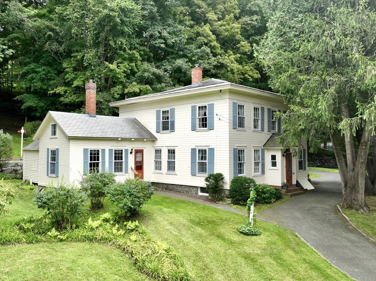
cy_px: 140
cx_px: 188
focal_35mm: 24
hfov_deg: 71.6
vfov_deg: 56.8
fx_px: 261
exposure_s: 1/240
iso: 100
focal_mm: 12.29
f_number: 2.8
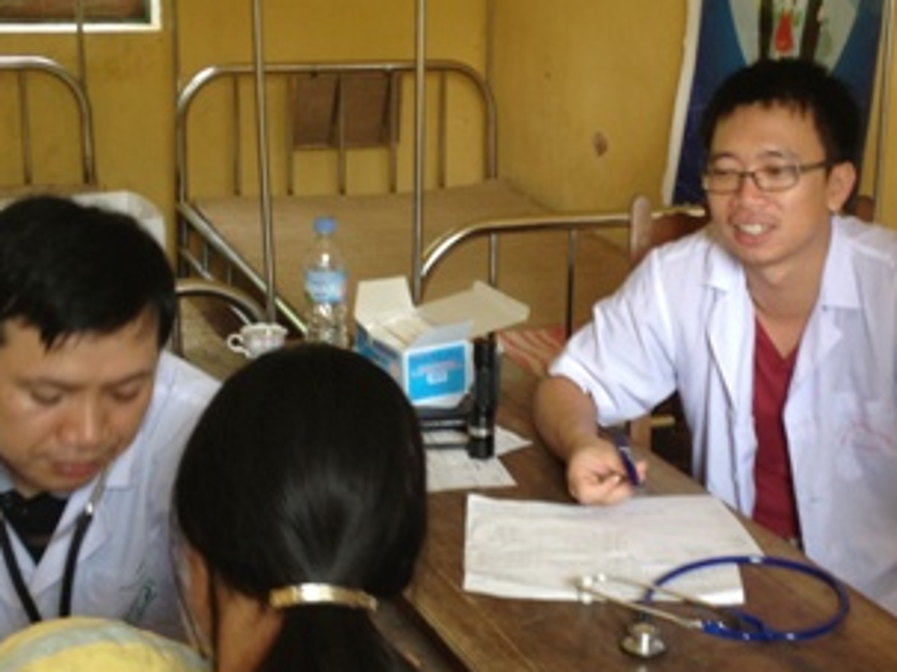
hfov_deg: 26.2
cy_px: 302
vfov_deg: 19.9
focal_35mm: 74
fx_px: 1917
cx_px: 592
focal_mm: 4.28
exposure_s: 1/30
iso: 64
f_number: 2.4
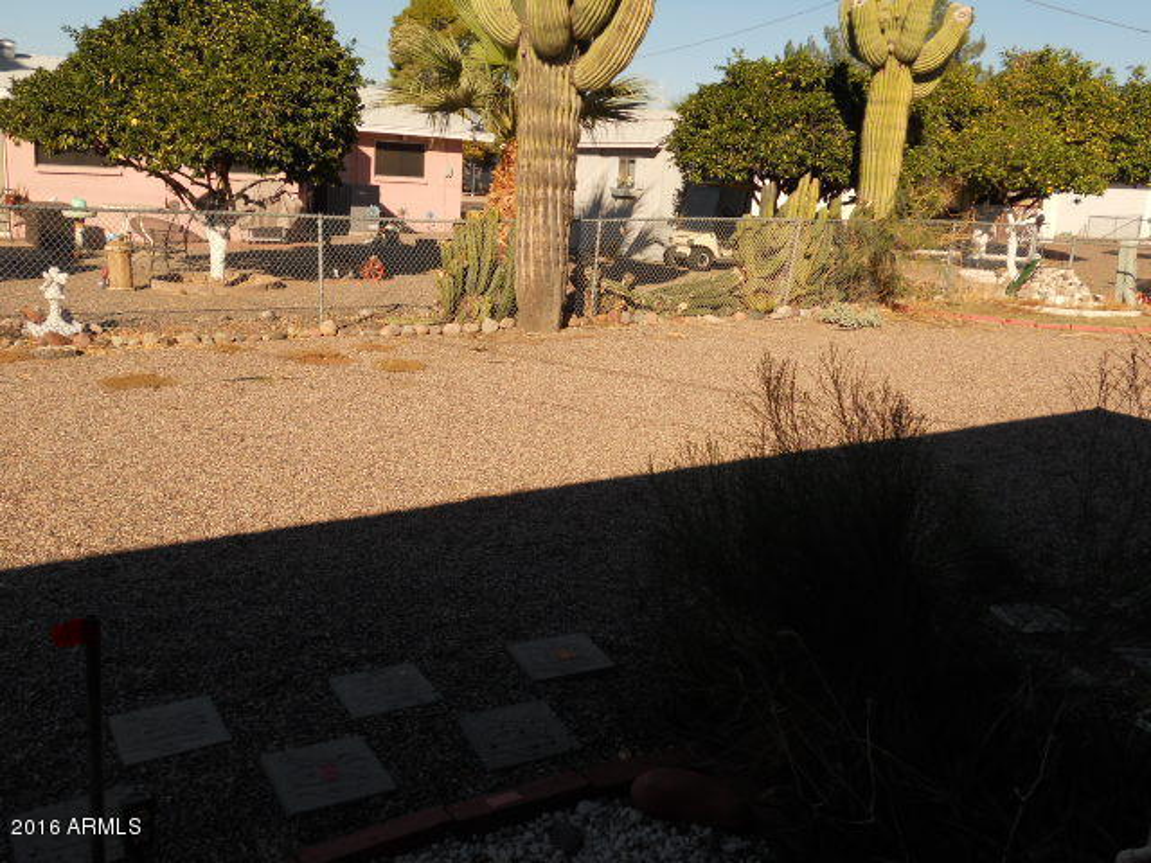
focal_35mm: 32
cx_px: 576
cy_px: 432
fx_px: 1064
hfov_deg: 56.8
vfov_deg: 44.2
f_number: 3.5
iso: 80
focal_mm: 5.8
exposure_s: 1/1000
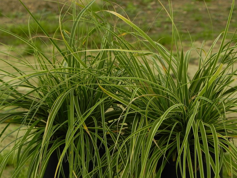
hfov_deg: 9.3
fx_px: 1451
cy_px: 89
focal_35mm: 212
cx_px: 118
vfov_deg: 7.0
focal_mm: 37.7
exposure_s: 1/320
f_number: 5
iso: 160
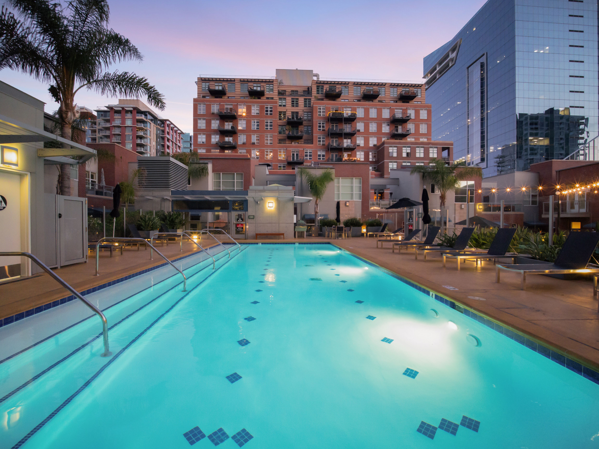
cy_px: 224
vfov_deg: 85.7
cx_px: 300
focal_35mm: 14
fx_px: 242
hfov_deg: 102.0
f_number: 5
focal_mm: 7
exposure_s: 1/40
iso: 3200
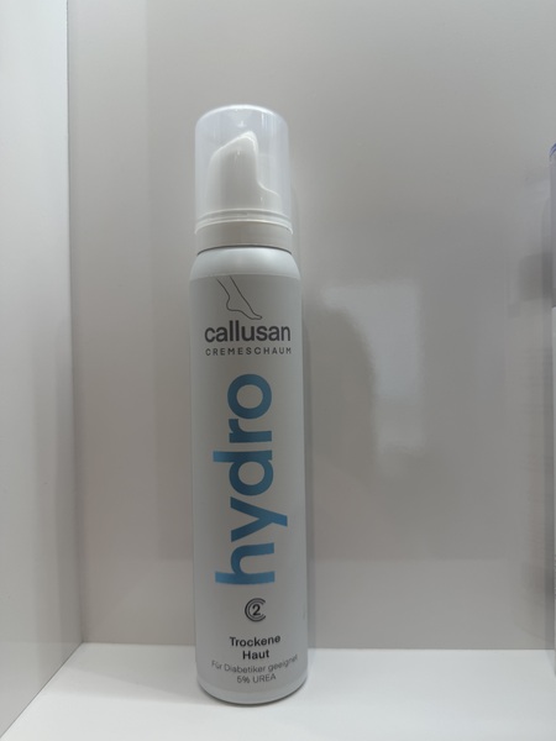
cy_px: 370
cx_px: 278
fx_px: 514
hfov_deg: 56.8
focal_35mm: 24
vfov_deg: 71.6
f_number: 1.78
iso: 64
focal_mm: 6.76
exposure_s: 1/100
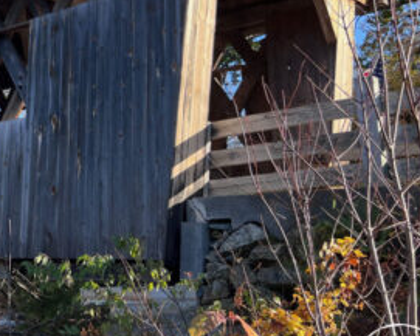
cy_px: 71
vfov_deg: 25.0
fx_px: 746
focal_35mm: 60
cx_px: -9
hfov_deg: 29.2
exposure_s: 1/1019
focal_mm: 5.7
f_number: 1.5
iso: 50
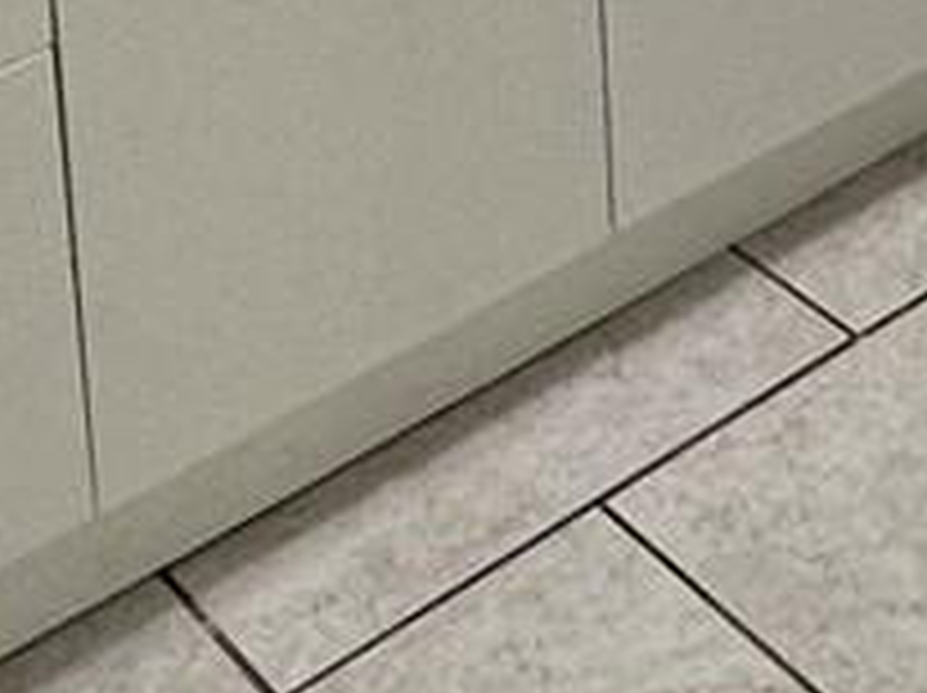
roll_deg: +1.2
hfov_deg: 17.7
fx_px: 2916
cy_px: -1098
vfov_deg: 10.9
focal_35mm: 109
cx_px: 896
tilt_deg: -9.8
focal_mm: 2.22
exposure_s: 1/120
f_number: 2.2
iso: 125
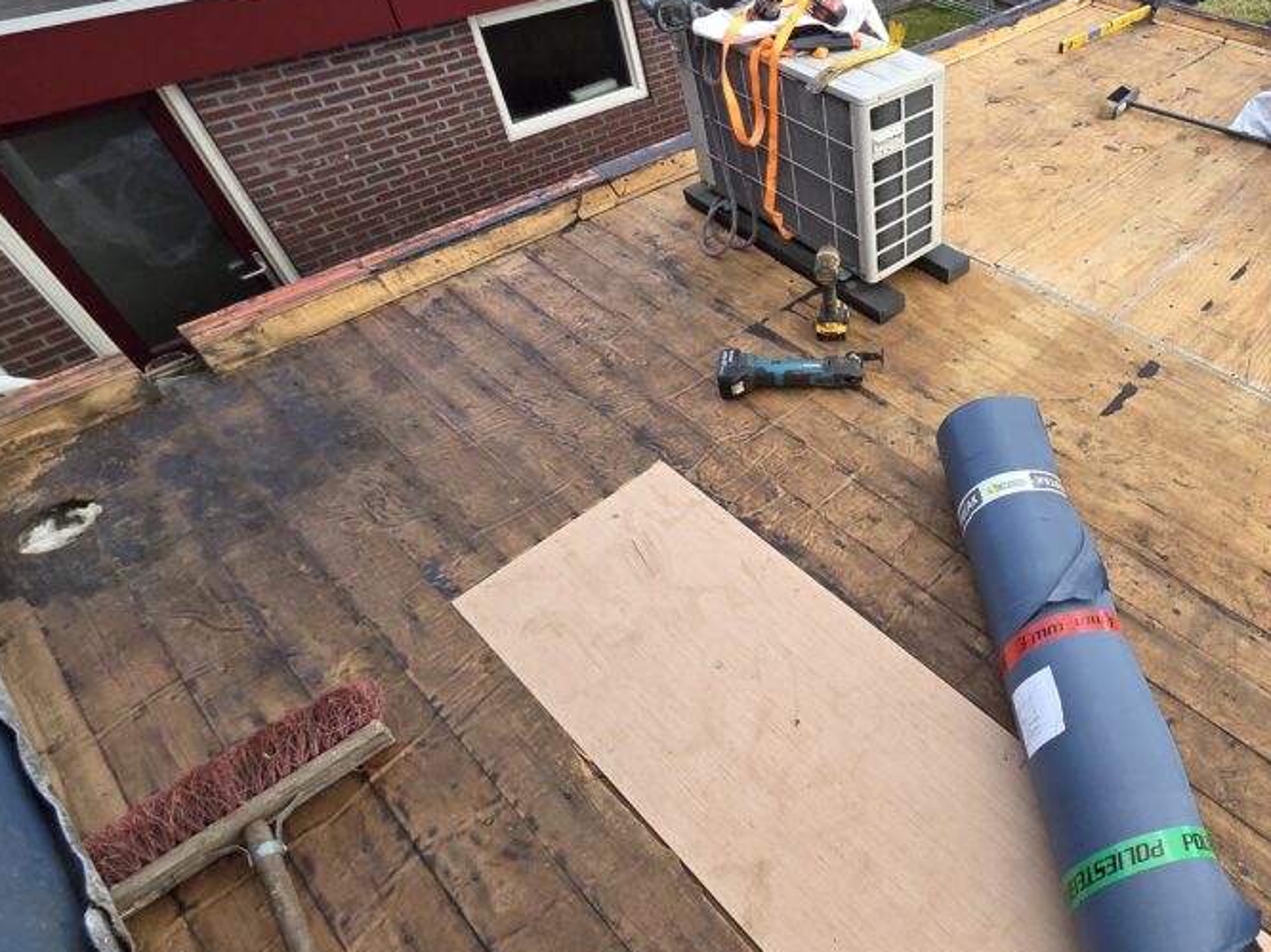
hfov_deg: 75.3
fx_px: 734
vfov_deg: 64.9
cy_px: 355
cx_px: 968
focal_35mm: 20
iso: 100
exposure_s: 1/719
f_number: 2.2
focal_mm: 2.2
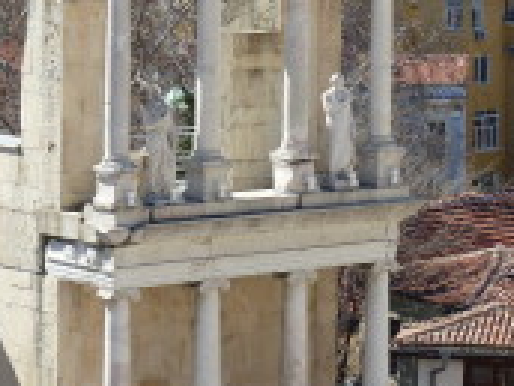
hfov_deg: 8.3
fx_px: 3519
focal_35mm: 237
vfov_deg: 6.3
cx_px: -9
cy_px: 138
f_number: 4
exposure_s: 1/800
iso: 100
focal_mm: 18.3
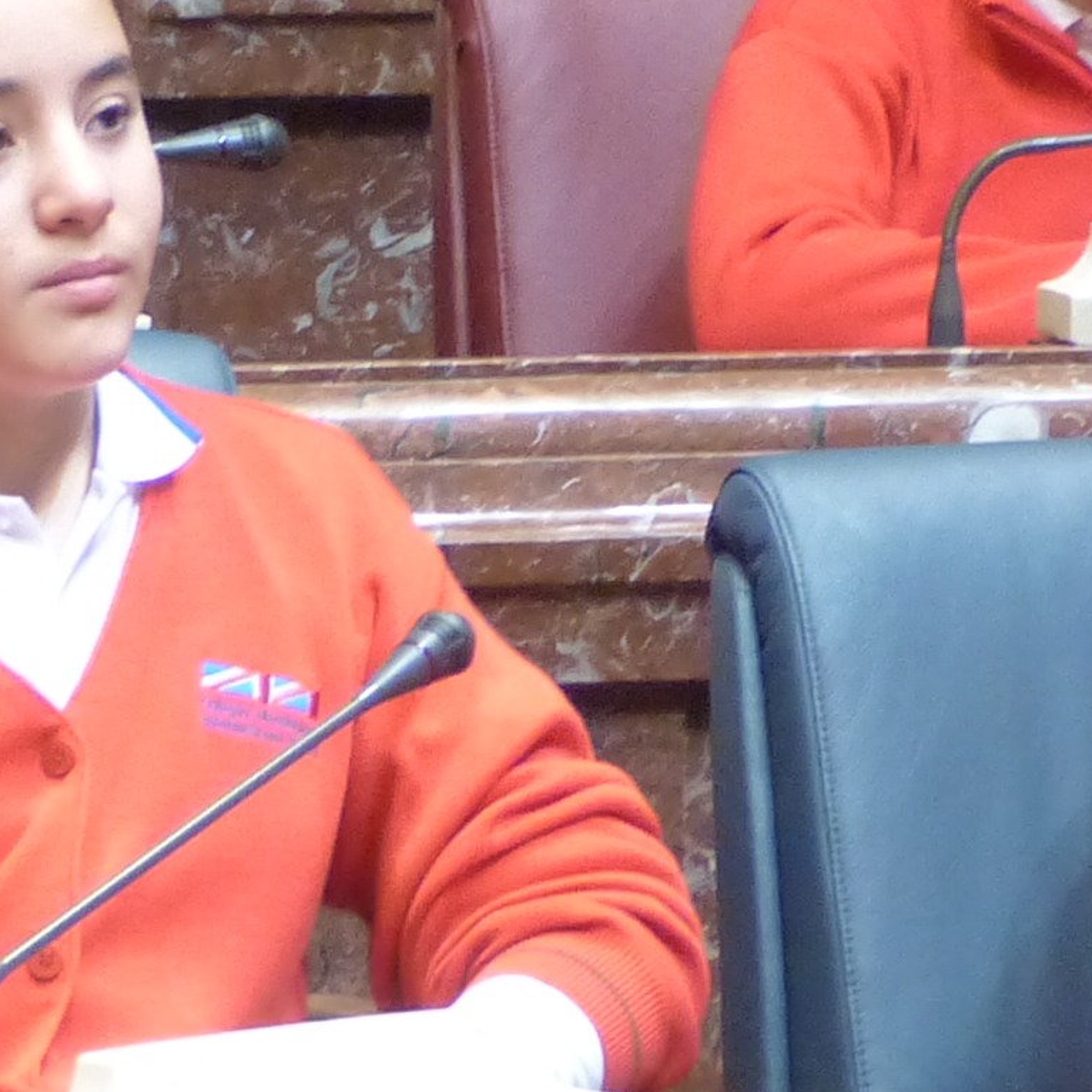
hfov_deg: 3.5
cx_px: 565
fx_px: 17631
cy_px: 445
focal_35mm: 494
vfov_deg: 3.5
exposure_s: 1/15
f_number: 2.8
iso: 400
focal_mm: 19.2
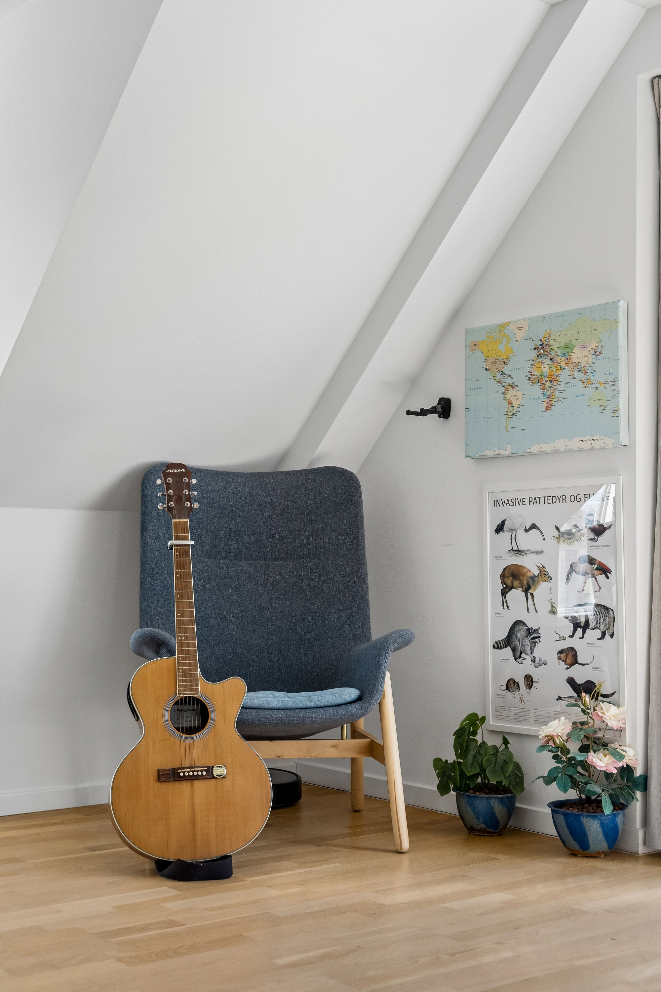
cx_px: 330
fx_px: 1281
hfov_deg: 28.9
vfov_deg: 42.3
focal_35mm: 46
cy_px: 496
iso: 320
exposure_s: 1/250
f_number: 4
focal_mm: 31
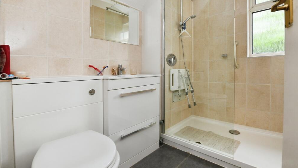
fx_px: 119
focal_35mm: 15
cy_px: 85
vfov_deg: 70.5
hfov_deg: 103.0
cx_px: 146
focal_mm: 14
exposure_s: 1/60
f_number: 8
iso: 640
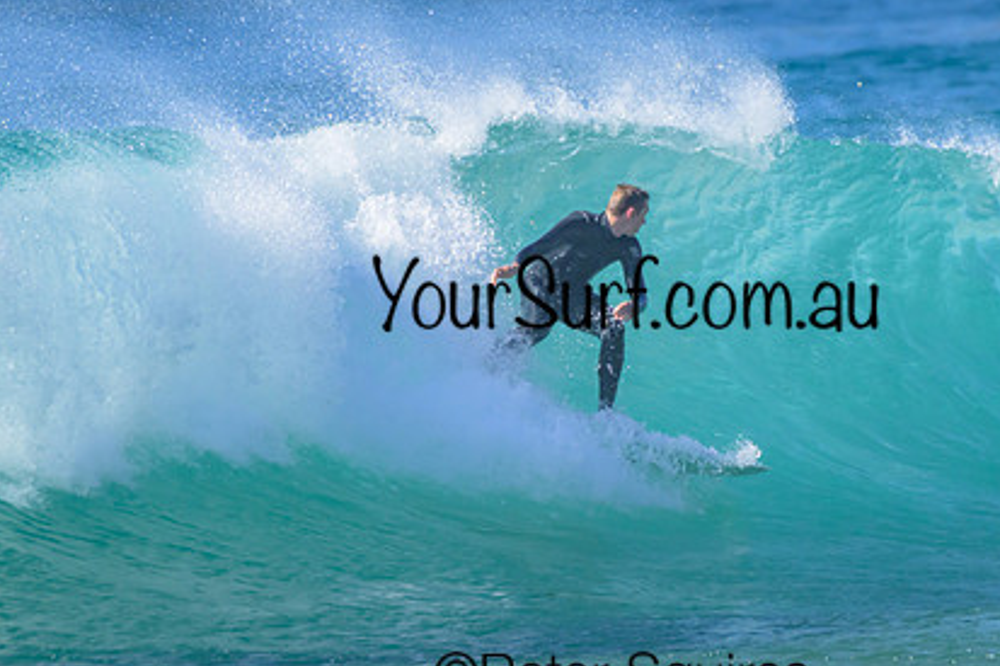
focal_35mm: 1405
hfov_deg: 1.5
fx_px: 39010
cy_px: 272
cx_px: 622
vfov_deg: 1.0
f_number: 11
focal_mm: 1000
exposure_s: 1/2000
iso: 1800
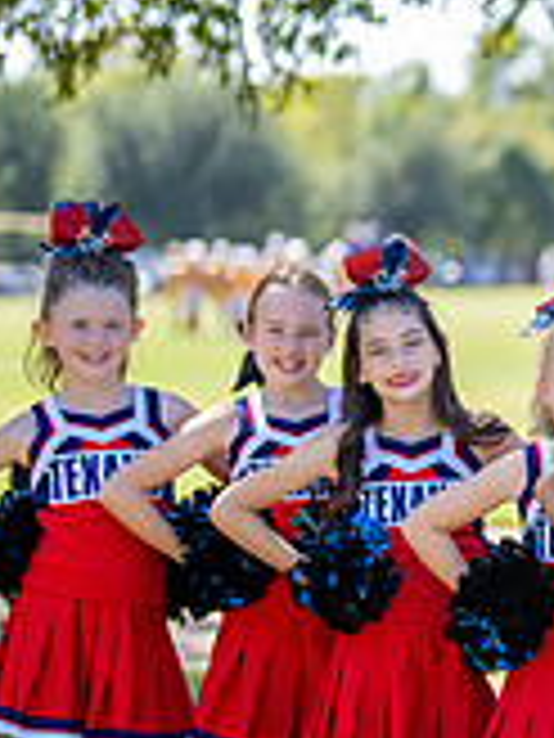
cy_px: 450
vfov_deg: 8.9
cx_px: 1074
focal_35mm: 223
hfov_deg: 6.5
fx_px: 4759
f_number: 1.2
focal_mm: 50
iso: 100
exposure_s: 1/2000
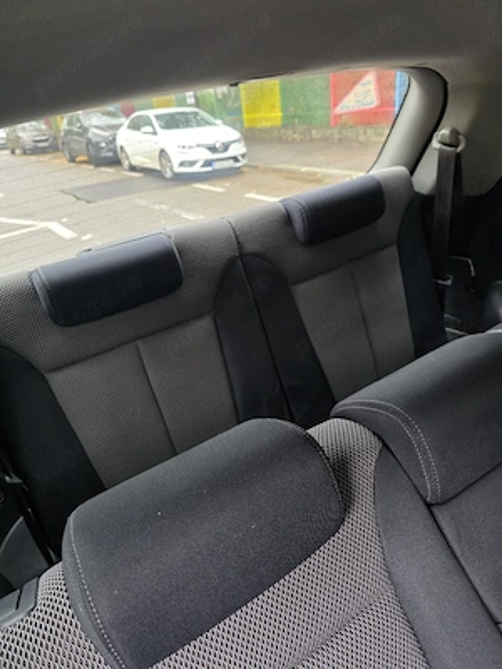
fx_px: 445
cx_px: 251
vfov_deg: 73.9
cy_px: 334
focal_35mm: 23
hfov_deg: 58.9
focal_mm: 6.3
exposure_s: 1/101
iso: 500
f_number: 1.7
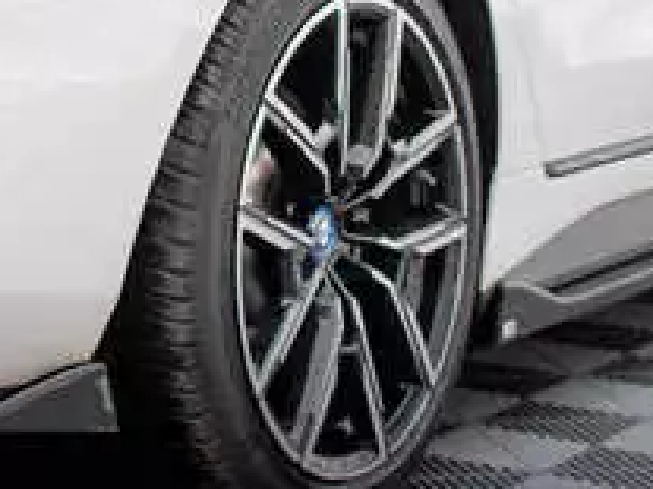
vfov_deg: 8.7
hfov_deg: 11.6
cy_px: -274
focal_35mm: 165
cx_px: -267
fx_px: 3111
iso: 500
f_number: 2.5
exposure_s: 1/125
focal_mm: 35
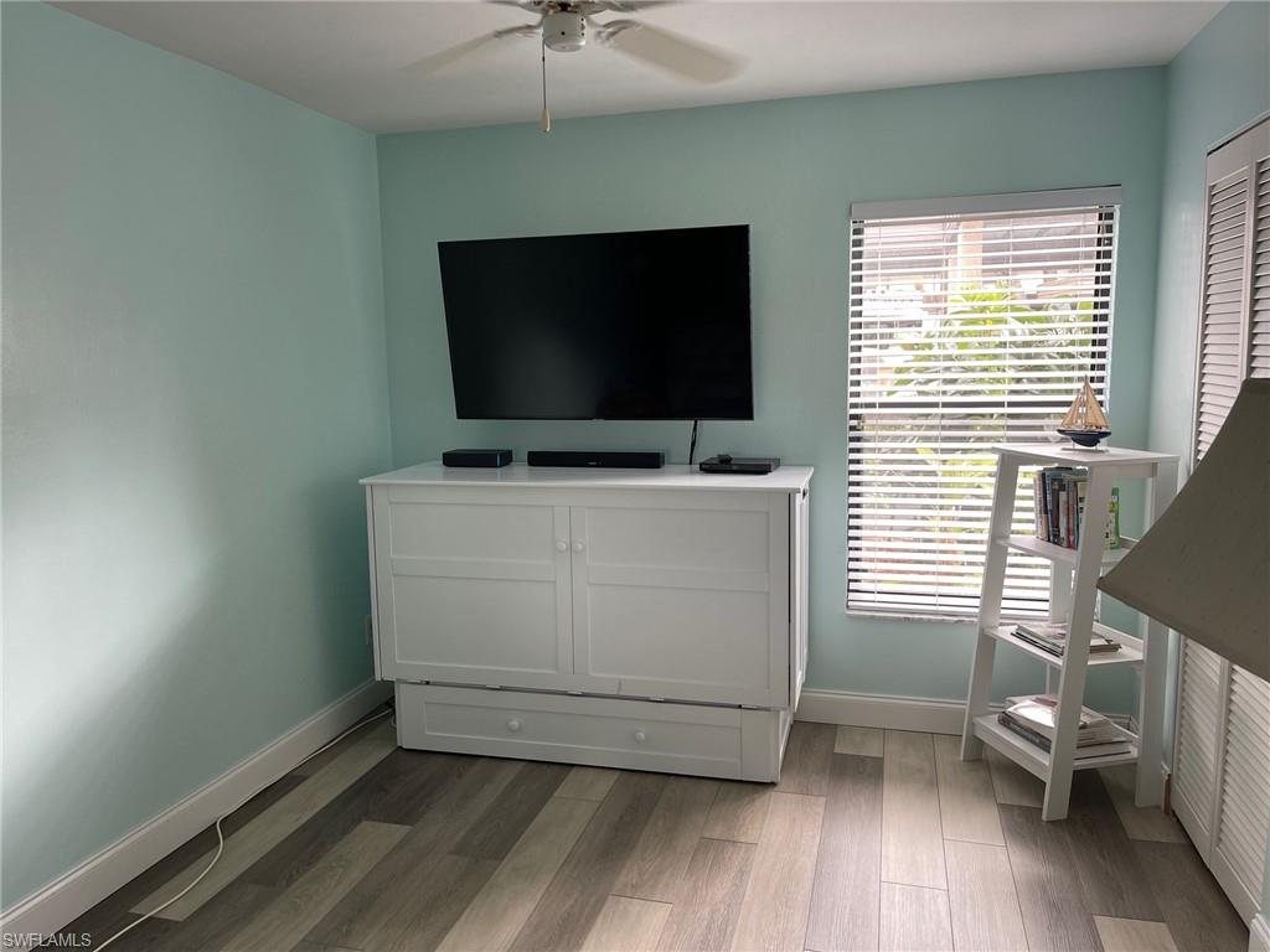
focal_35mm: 26
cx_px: 635
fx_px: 954
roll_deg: +0.3
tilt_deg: -7.1
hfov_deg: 67.3
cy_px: 476
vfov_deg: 53.1
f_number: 1.6
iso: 64
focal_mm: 5.1
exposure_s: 1/60
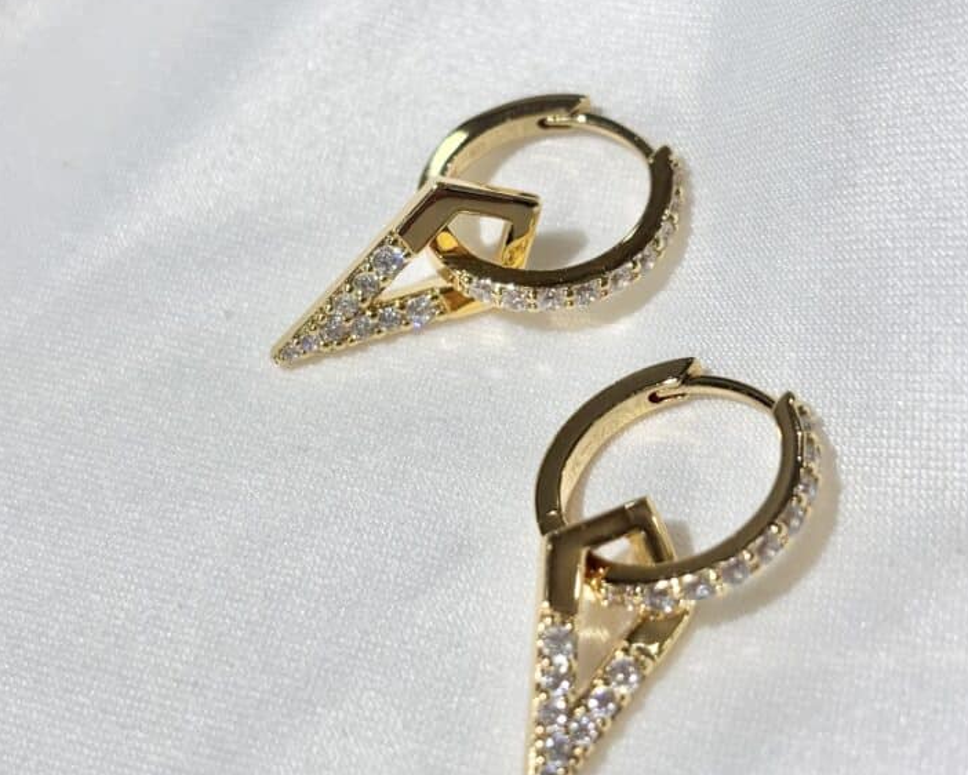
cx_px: 502
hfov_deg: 25.7
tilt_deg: -48.6
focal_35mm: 74
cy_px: 313
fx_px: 2121
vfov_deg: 20.7
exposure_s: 1/364
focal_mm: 5.96
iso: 32
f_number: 1.6
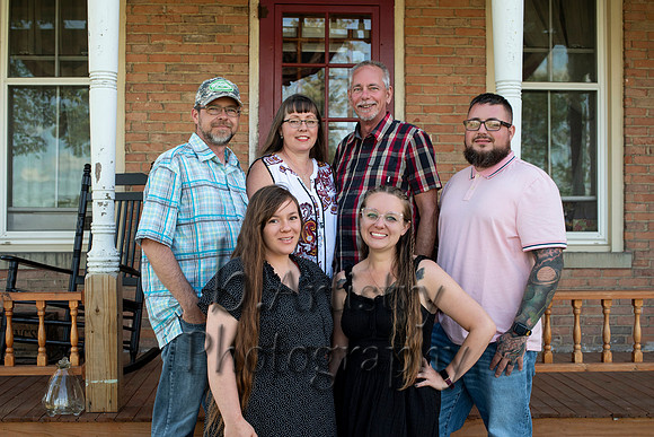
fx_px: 818
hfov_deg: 43.6
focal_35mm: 45
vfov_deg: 29.9
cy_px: 218
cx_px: 327
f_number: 6.3
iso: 250
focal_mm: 45
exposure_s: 1/160
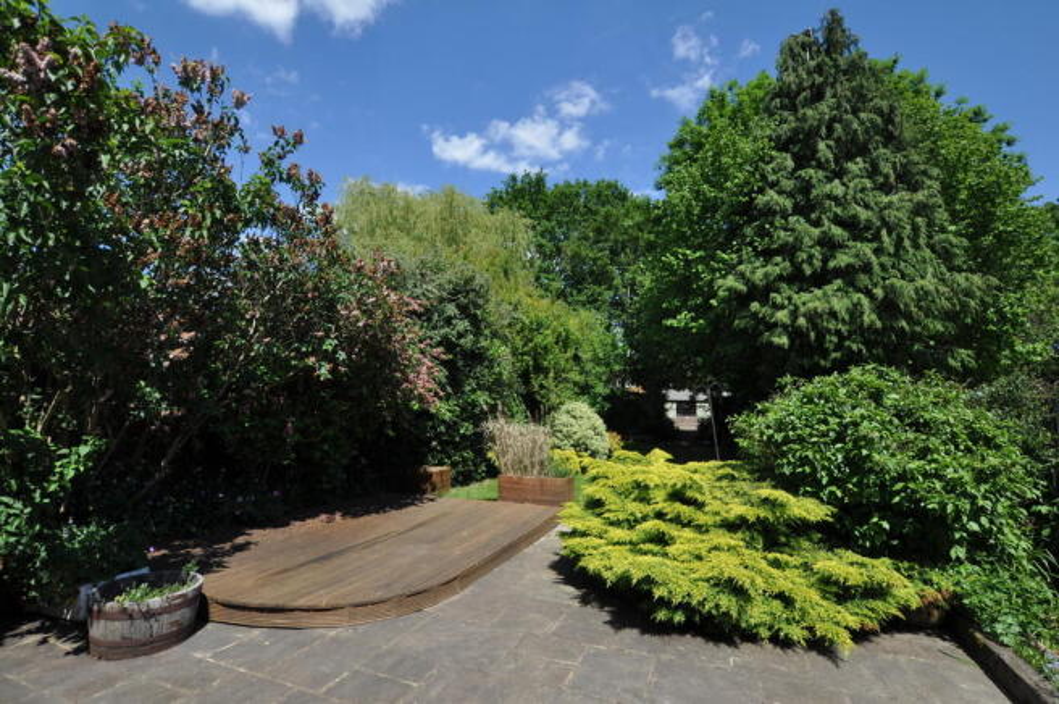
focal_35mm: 16
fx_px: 485
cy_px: 352
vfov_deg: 71.9
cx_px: 530
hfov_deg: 95.0
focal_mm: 11
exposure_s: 1/320
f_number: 9
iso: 200
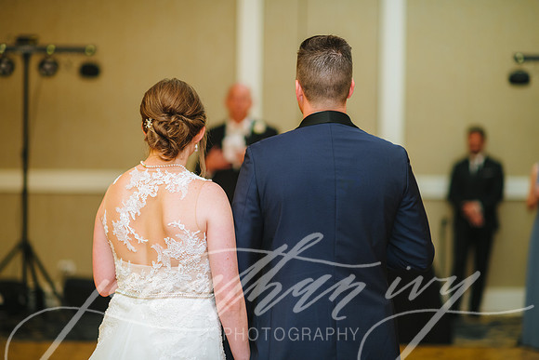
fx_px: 1273
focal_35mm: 85
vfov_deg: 16.1
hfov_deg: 23.9
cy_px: 180
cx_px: 270
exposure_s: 1/100
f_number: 2
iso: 500
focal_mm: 85
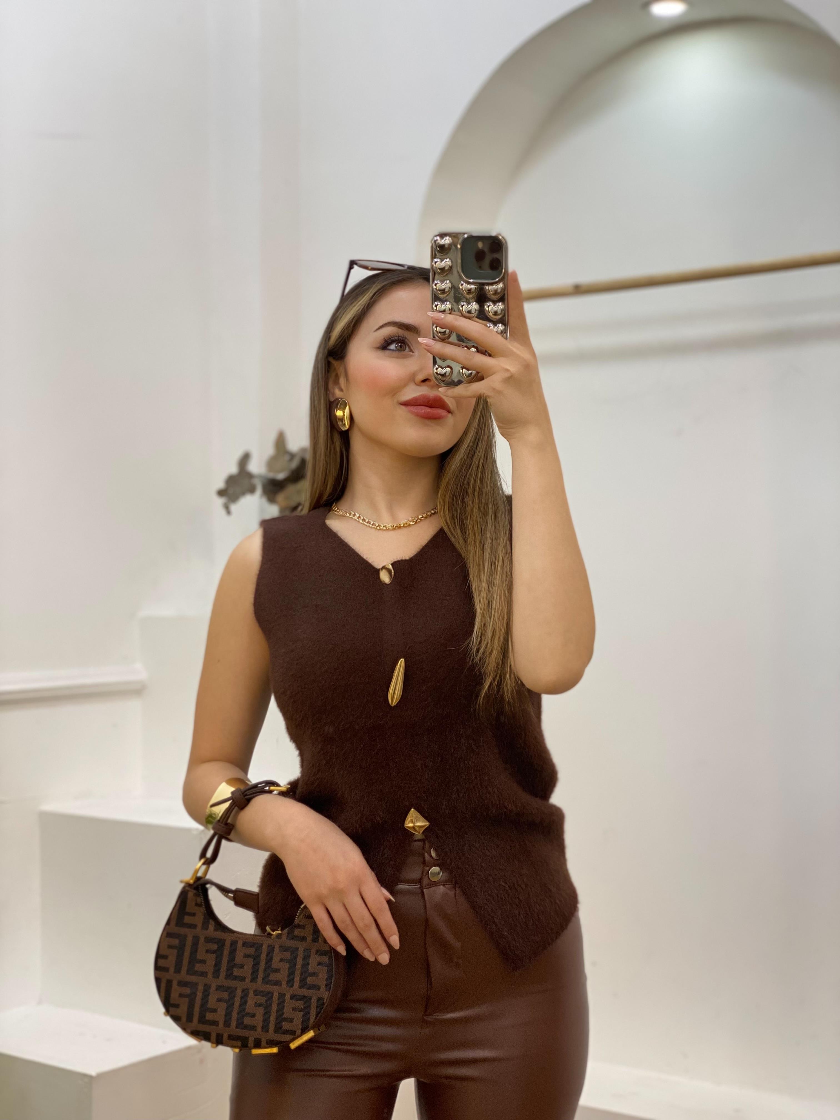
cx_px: 420
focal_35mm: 52
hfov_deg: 28.0
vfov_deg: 36.8
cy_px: 560
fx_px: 1682
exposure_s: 1/100
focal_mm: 6
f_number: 2
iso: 80
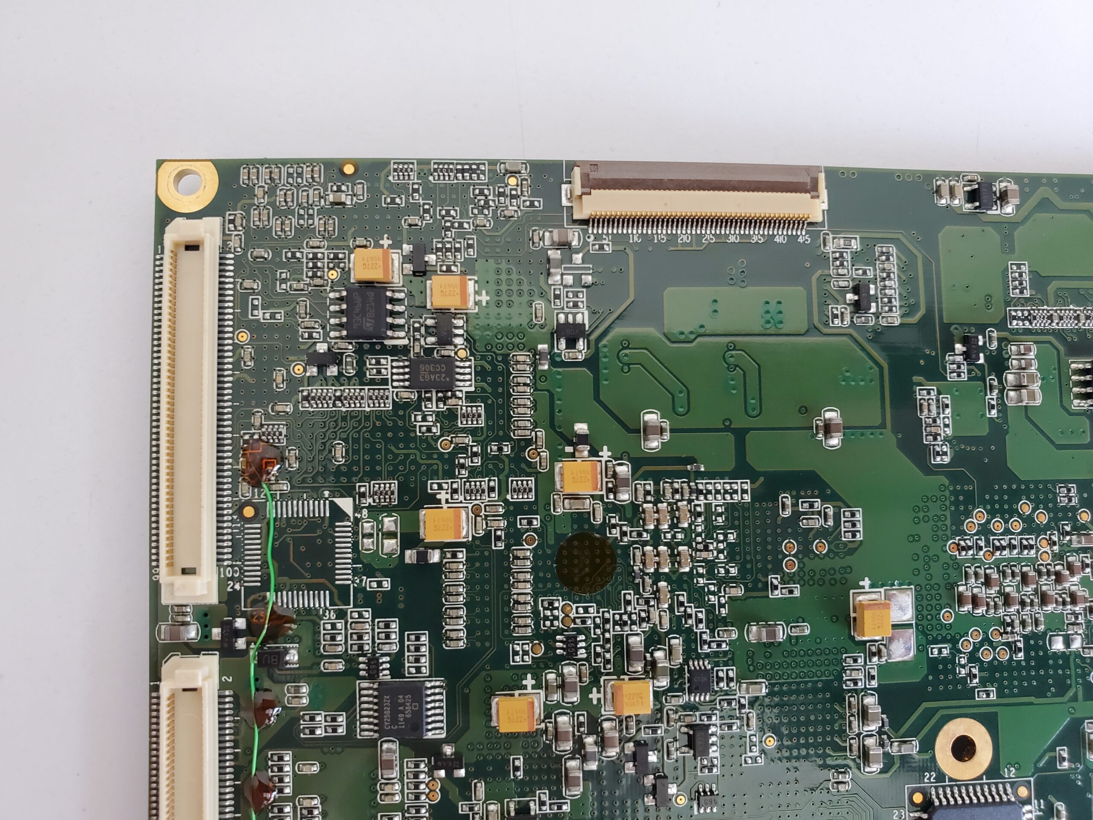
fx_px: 821
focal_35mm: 26
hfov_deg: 67.3
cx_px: 546
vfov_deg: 53.1
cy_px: 410
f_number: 2.4
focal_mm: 4.3
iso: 200
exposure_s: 1/40
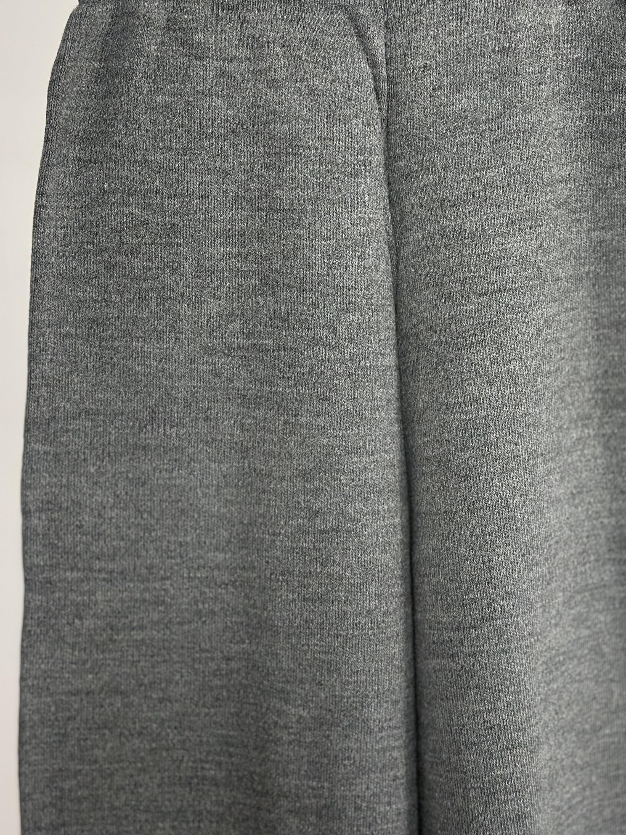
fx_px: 1543
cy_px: 368
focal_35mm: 64
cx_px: 417
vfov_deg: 30.2
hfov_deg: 22.8
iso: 160
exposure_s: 1/100
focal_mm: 6.86
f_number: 1.78
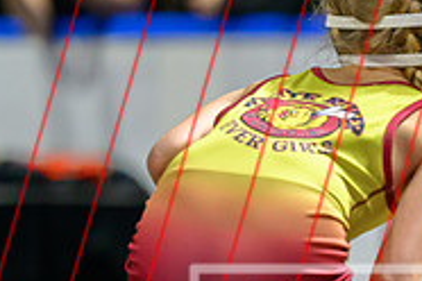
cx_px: 683
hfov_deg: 3.2
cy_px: 298
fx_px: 7431
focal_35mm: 634
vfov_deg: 2.2
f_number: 2.8
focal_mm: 180
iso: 4000
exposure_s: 1/800
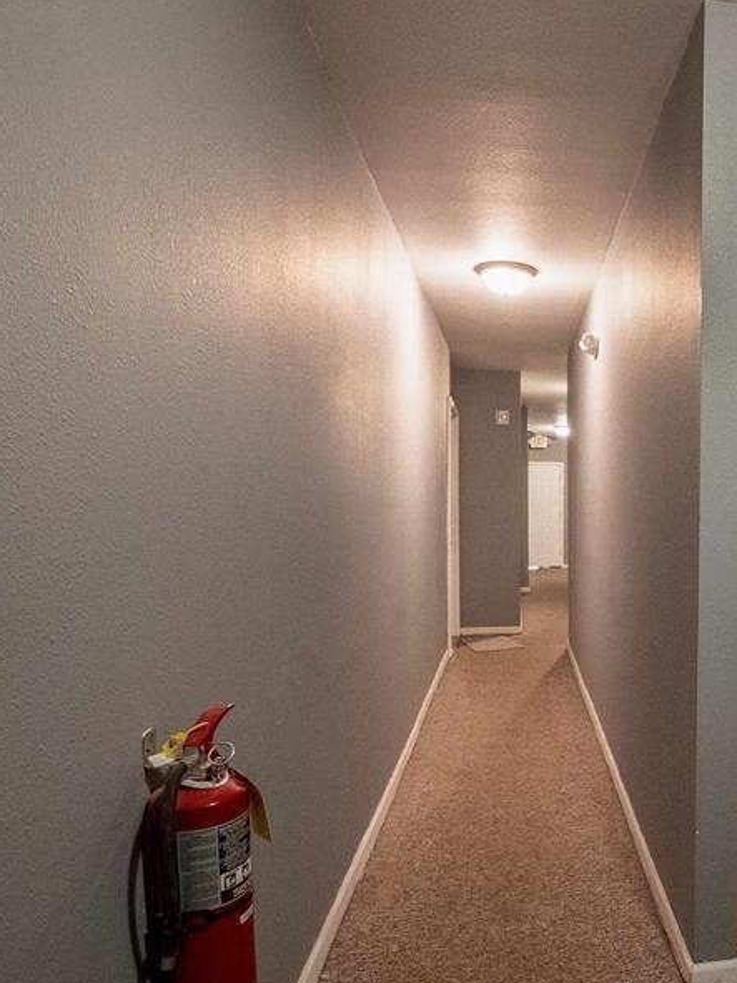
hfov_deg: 48.1
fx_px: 710
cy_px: 536
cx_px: 687
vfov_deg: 69.3
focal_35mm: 25
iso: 4000
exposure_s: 1/30
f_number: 8
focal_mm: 10
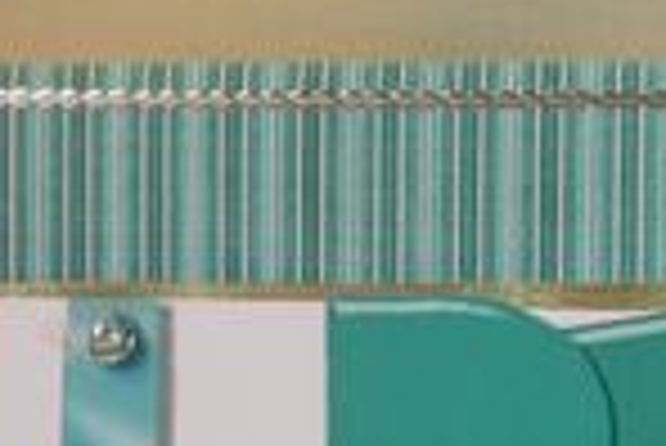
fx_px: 1870
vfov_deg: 13.2
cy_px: 550
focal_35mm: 101
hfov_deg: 18.6
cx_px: 902
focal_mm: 5.3
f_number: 3.5
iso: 100
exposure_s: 1/80
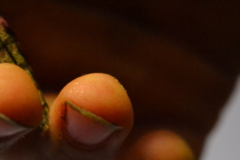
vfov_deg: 1.7
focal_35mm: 798
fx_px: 5318
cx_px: -35
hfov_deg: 2.6
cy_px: 30
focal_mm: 185
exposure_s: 1/250
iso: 3200
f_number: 3.5
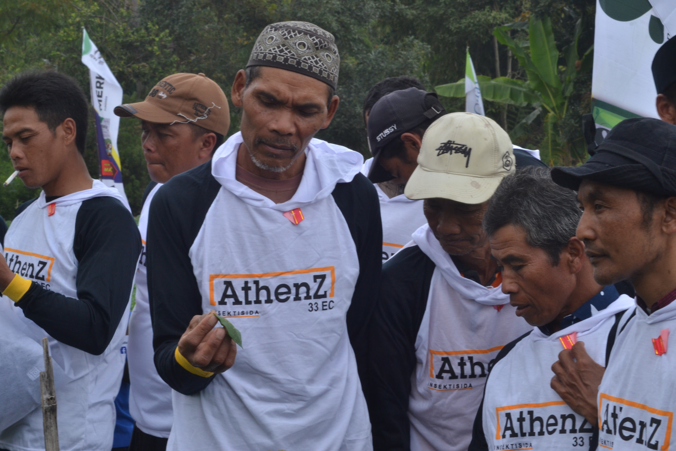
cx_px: 338
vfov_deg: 13.0
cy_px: 226
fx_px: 1972
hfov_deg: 19.5
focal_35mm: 105
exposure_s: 1/80
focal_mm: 70
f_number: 20
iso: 400
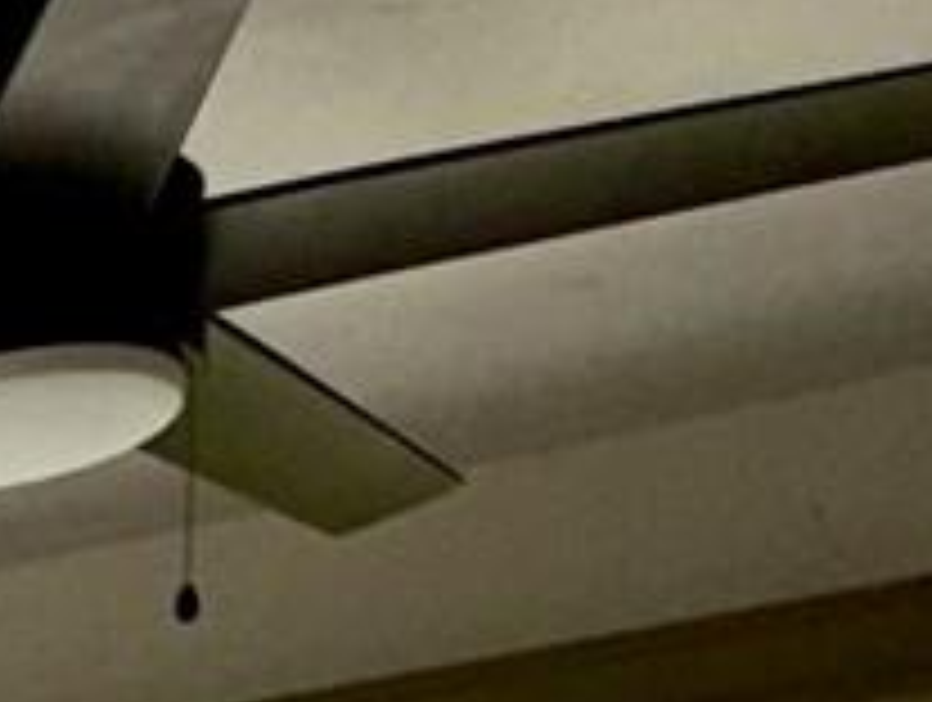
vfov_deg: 9.6
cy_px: 2286
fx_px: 2913
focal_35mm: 108
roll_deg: -0.8
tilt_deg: -0.4
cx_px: -1612
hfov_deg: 12.2
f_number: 2.2
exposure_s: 1/323
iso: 25
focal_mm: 2.22
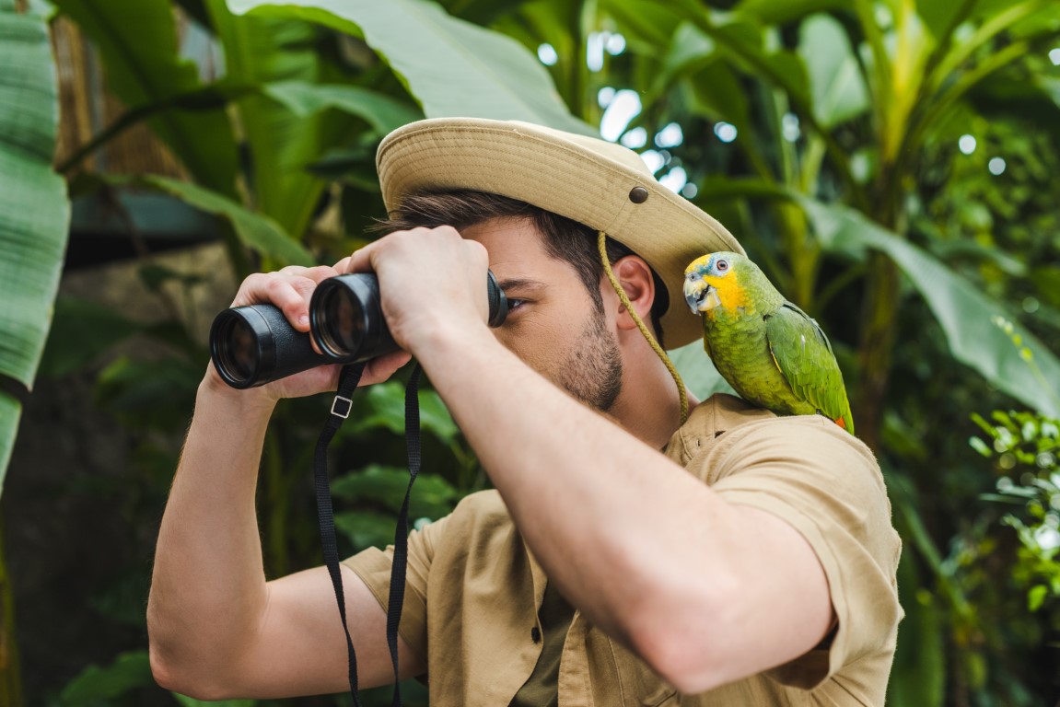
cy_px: 354
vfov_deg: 27.0
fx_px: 1473
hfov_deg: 39.6
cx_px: 530
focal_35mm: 50
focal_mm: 50
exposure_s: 1/160
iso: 320
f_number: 3.5
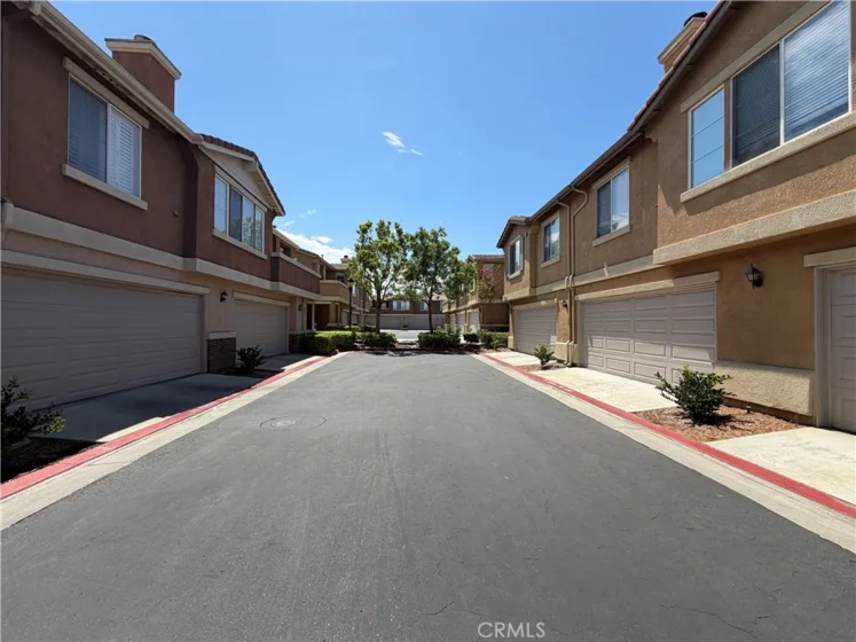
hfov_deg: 102.1
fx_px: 346
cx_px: 428
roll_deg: +2.5
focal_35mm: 14
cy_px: 321
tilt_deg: +1.8
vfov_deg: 85.7
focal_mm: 2.22
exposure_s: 1/770
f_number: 2.2
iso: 25
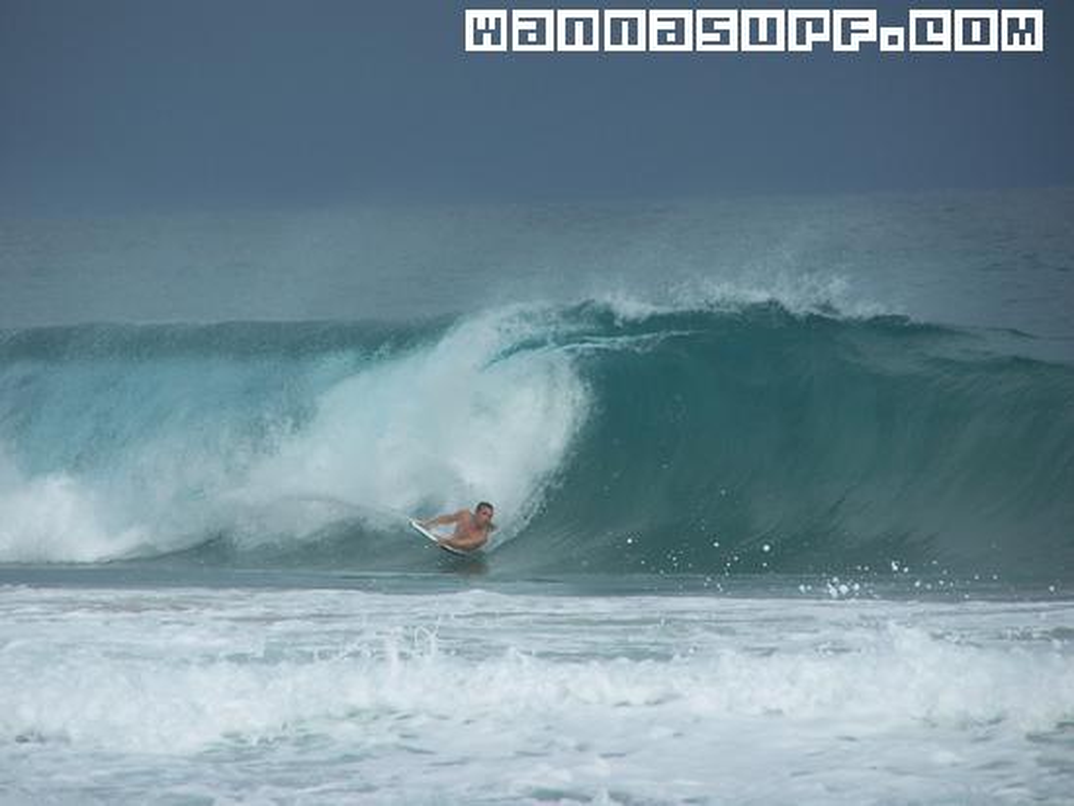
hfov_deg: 5.2
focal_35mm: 380
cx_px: 537
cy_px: 403
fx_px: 11793
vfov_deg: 3.9
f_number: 3.7
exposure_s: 1/1000
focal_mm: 63
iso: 80
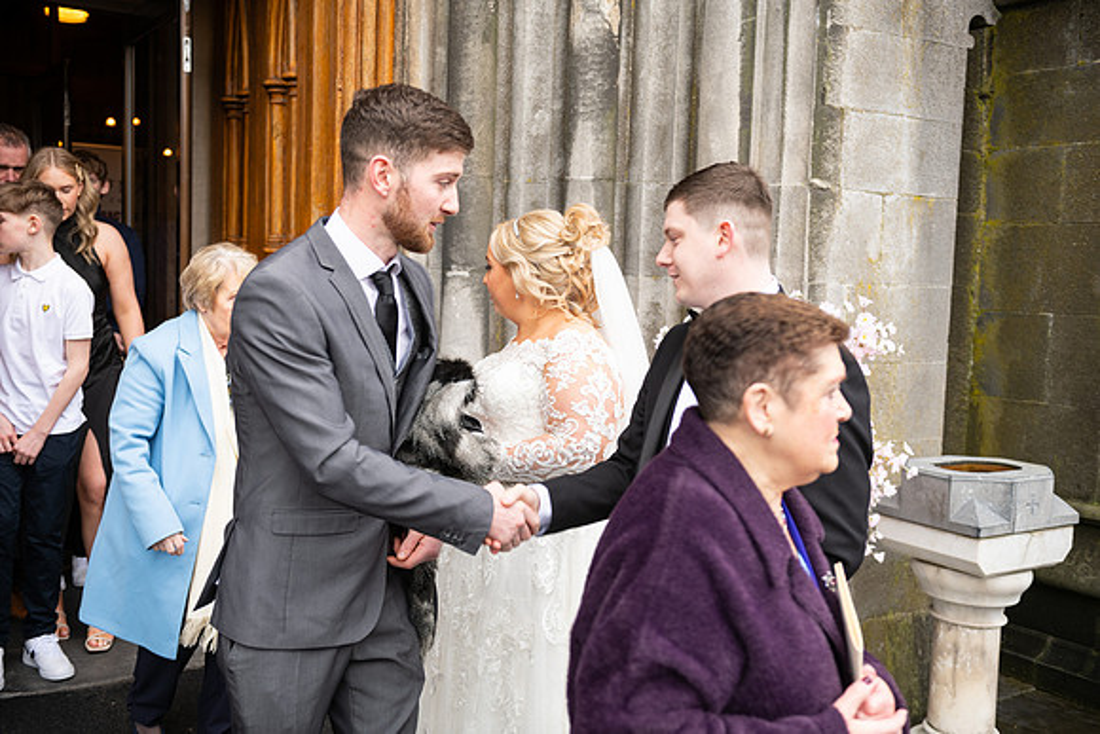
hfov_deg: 53.1
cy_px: 367
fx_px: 1100
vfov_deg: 36.9
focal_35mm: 36
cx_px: 550
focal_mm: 36
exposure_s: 1/160
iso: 125
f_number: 3.5
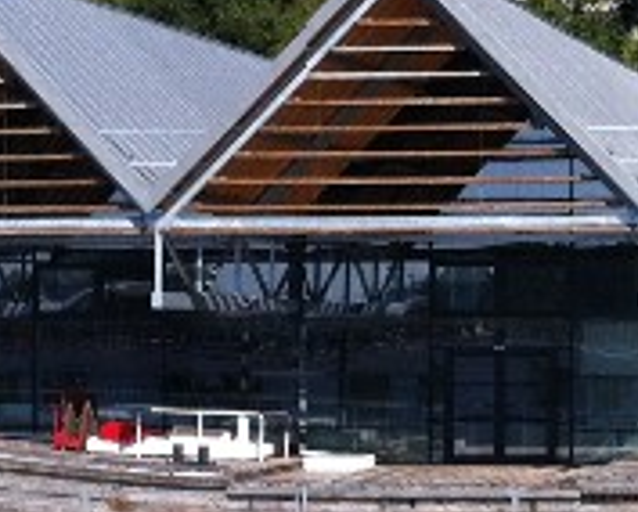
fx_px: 2911
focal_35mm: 154
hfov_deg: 12.4
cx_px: 609
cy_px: 332
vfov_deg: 10.0
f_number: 2.8
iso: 80
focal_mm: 3.85
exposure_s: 1/1508
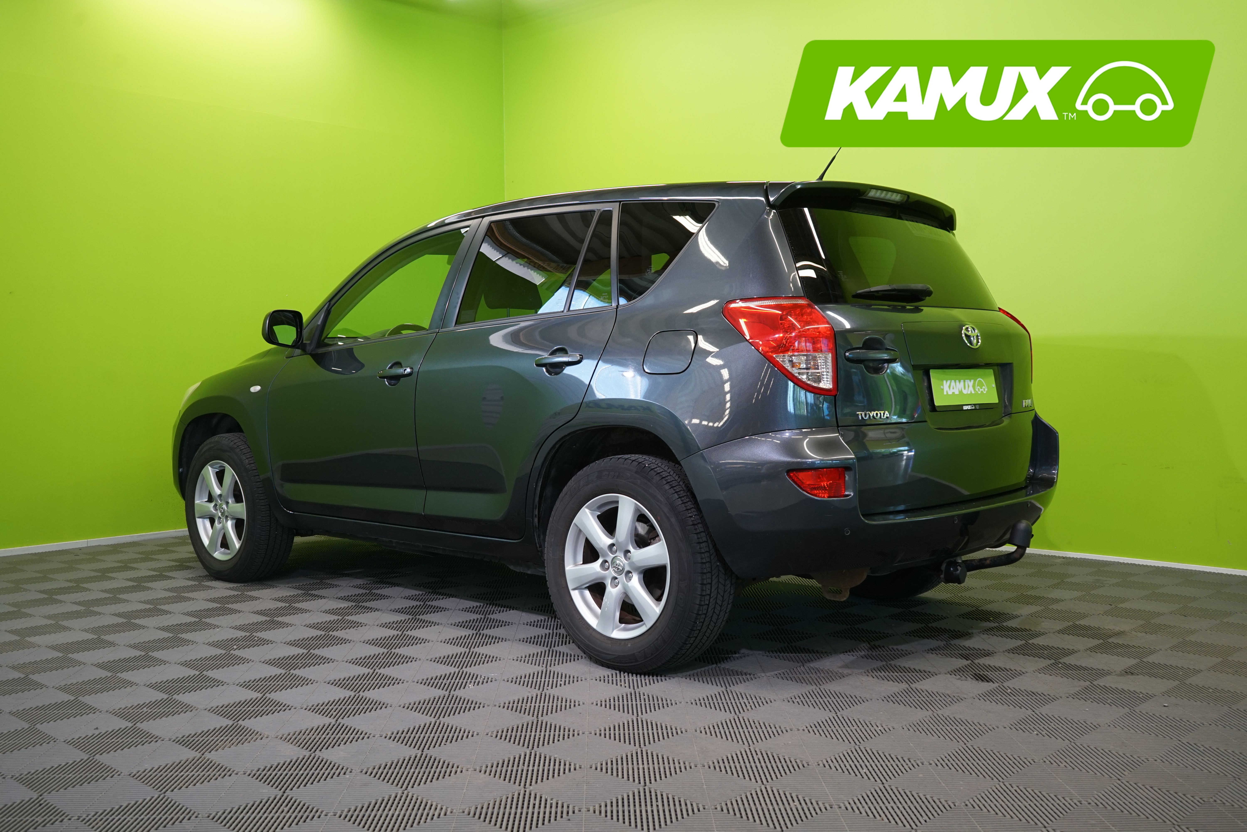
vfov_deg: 38.9
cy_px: 416
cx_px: 624
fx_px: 1178
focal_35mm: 34
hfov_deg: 55.8
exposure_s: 1/30
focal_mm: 34
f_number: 6.3
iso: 500
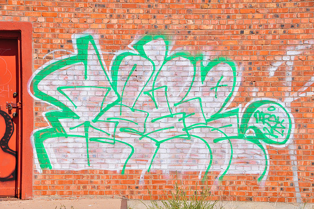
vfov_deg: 15.1
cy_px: 104
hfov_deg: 22.7
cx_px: 157
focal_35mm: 90
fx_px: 784
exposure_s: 1/200
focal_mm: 60
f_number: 18
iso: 200
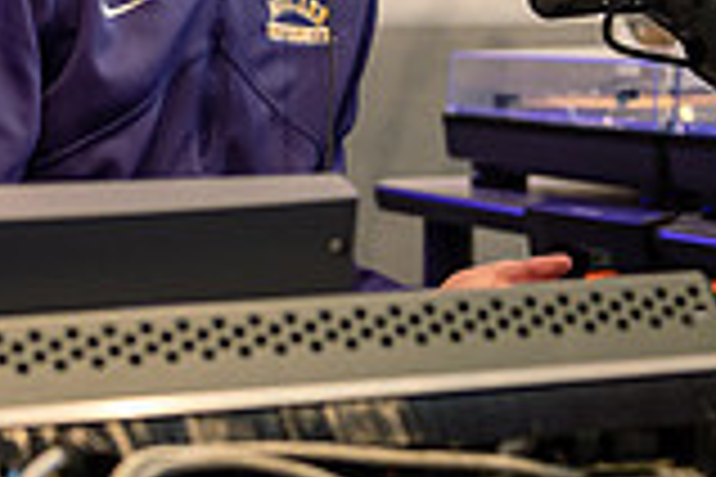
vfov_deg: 10.4
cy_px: 65
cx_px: 36
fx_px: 2605
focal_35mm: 131
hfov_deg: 15.4
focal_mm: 36
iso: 1000
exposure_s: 1/60
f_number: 2.8
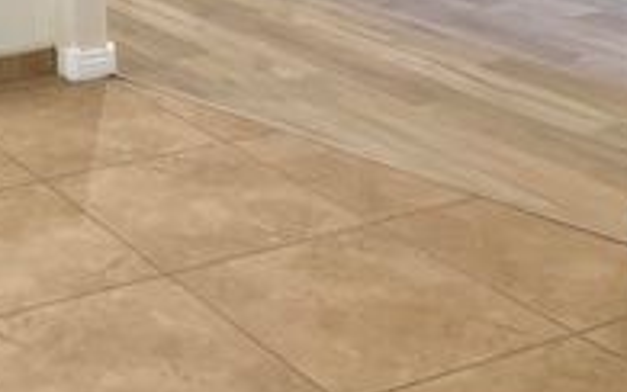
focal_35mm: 79
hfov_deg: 23.6
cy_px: -153
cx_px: -145
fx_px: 1350
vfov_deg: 15.5
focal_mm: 3
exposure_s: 1/60
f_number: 1.8
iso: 80
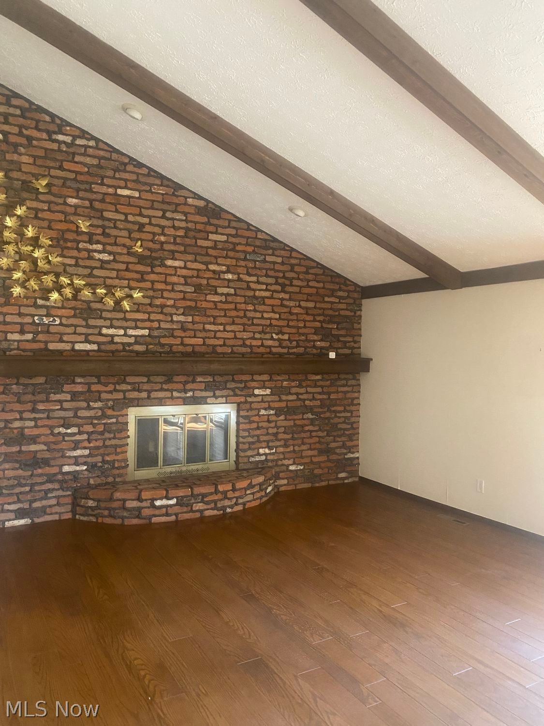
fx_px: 545
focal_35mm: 26
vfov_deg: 67.3
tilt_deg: -2.1
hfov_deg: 53.1
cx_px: 272
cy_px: 363
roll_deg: -0.4
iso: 400
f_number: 1.8
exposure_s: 1/60
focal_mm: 4.25
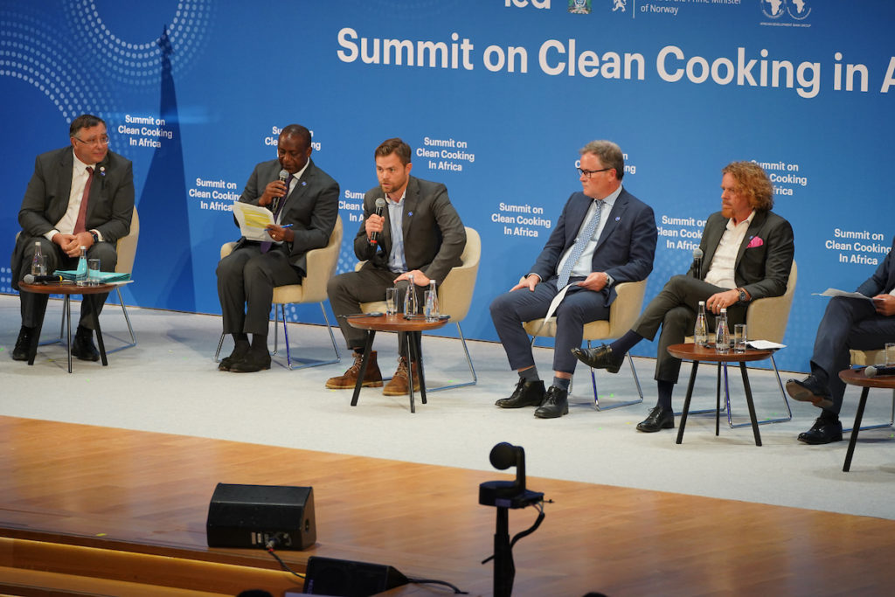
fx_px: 5047
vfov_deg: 6.8
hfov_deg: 10.1
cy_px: 298
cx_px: 448
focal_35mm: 203
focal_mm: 203
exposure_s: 1/60
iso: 2000
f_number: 5.6
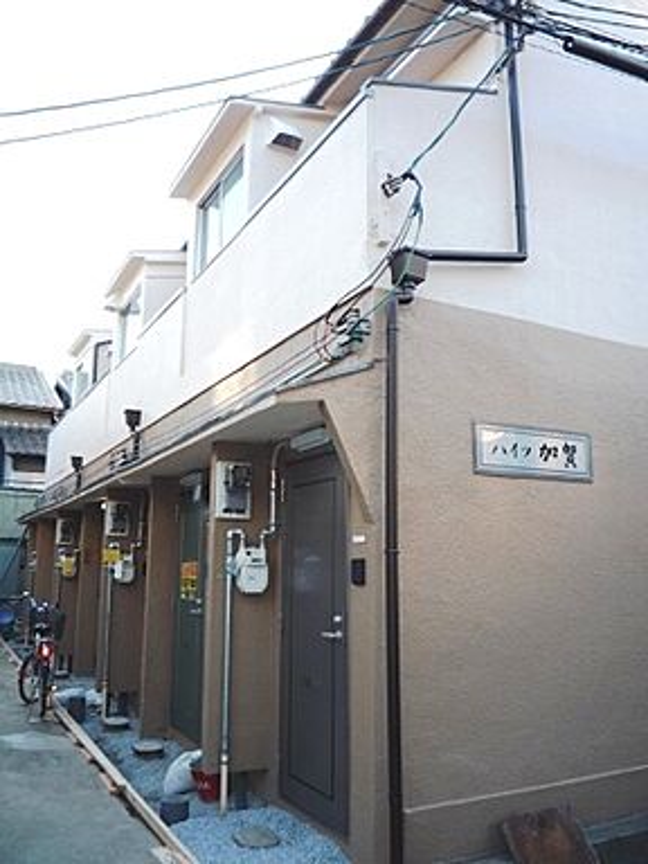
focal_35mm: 30
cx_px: 324
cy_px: 432
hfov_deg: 46.8
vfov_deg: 60.0
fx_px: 749
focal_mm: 5.2
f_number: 4
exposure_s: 1/100
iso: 100
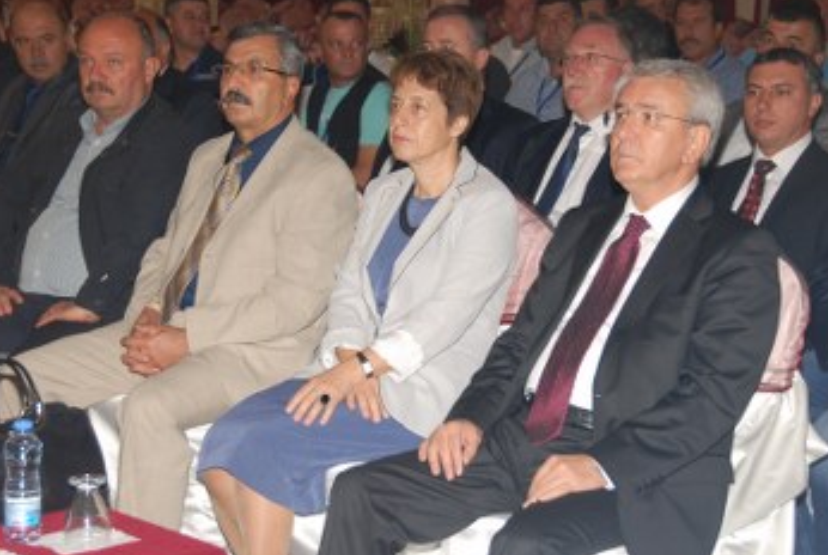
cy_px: 280
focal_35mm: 91
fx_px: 2097
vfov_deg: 15.1
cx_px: 414
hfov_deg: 22.3
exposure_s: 1/60
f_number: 4.8
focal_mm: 50
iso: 200
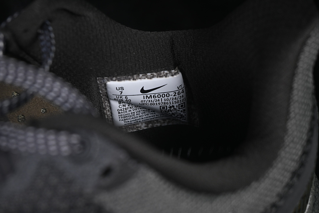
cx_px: 160
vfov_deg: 18.2
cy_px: 106
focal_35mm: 75
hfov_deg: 27.0
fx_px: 665
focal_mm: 50
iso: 160
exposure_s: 1/60
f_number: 6.3
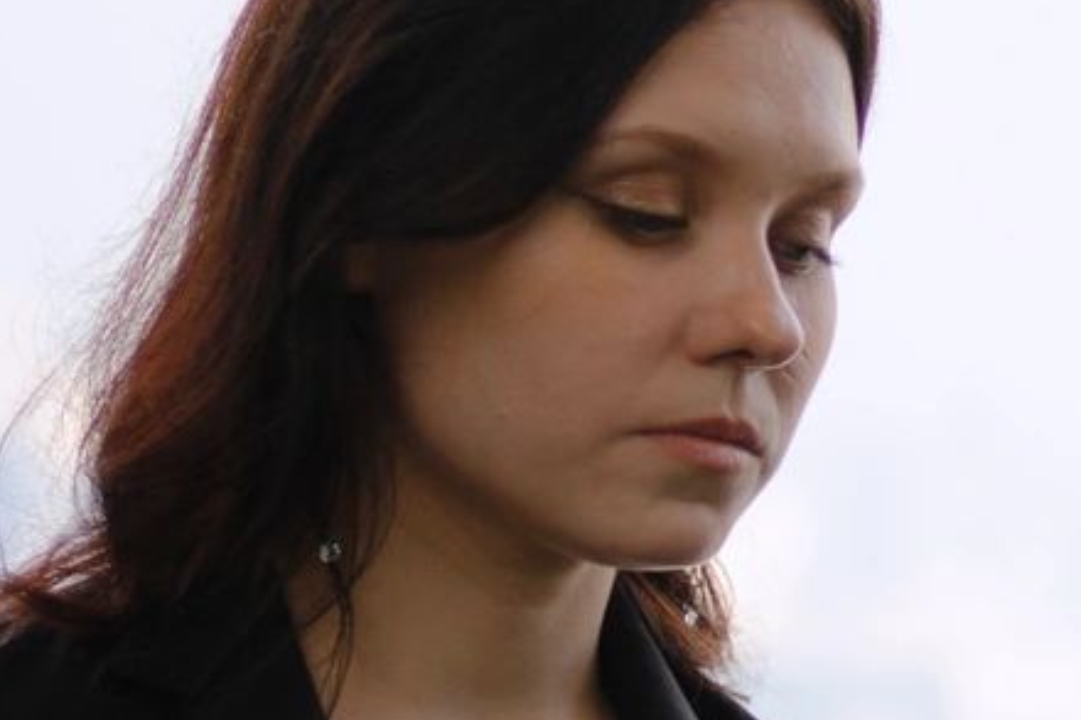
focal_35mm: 262
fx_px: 7864
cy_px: 431
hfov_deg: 7.6
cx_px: 2017
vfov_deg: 5.2
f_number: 1.8
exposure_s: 1/800
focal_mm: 45
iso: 100
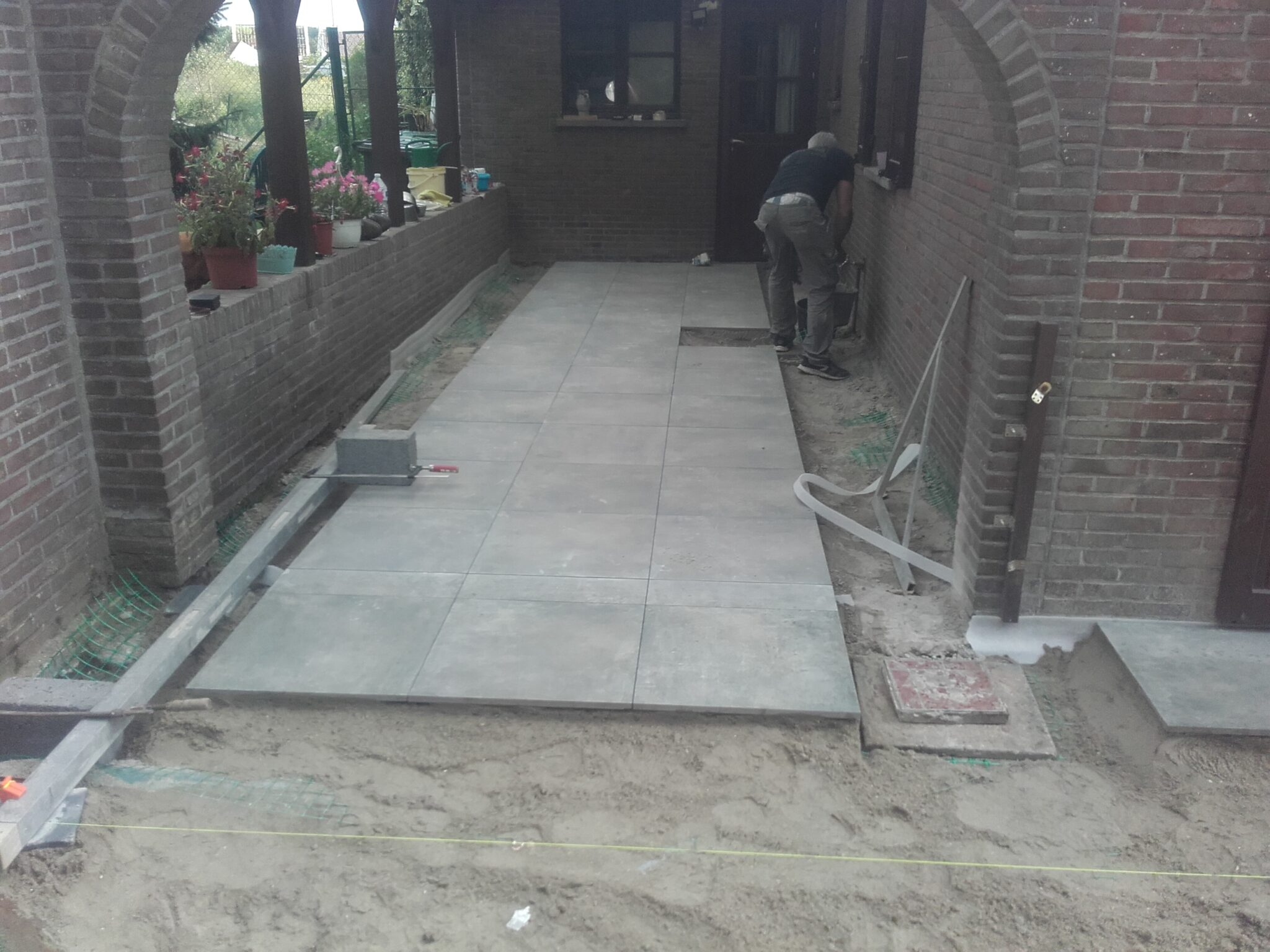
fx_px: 1137
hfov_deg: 58.4
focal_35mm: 31
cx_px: 635
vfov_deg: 45.4
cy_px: 476
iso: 50
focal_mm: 3.31
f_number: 2.2
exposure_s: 1/100
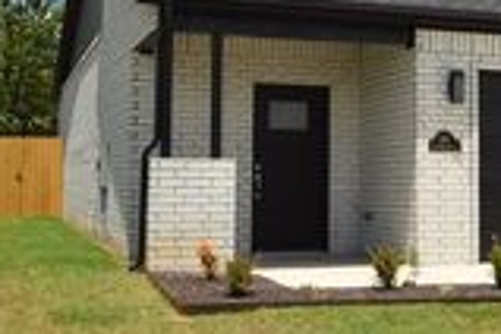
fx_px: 918
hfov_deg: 30.0
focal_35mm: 66
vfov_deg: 20.3
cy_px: 58
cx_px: 372
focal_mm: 14
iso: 100
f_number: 11
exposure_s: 1/200
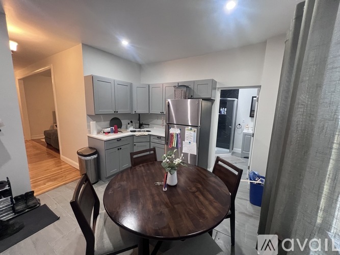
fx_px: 128
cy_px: 128
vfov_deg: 89.9
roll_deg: -1.4
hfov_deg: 106.2
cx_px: 170
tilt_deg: -9.5
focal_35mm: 13
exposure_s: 1/60
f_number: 1.8
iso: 400
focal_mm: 1.57
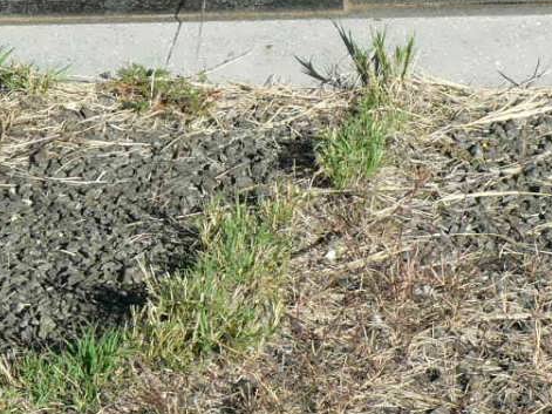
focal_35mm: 232
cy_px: -83
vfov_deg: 6.4
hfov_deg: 8.5
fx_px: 3699
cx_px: 151
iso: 100
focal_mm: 15.2
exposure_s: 1/400
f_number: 5.6
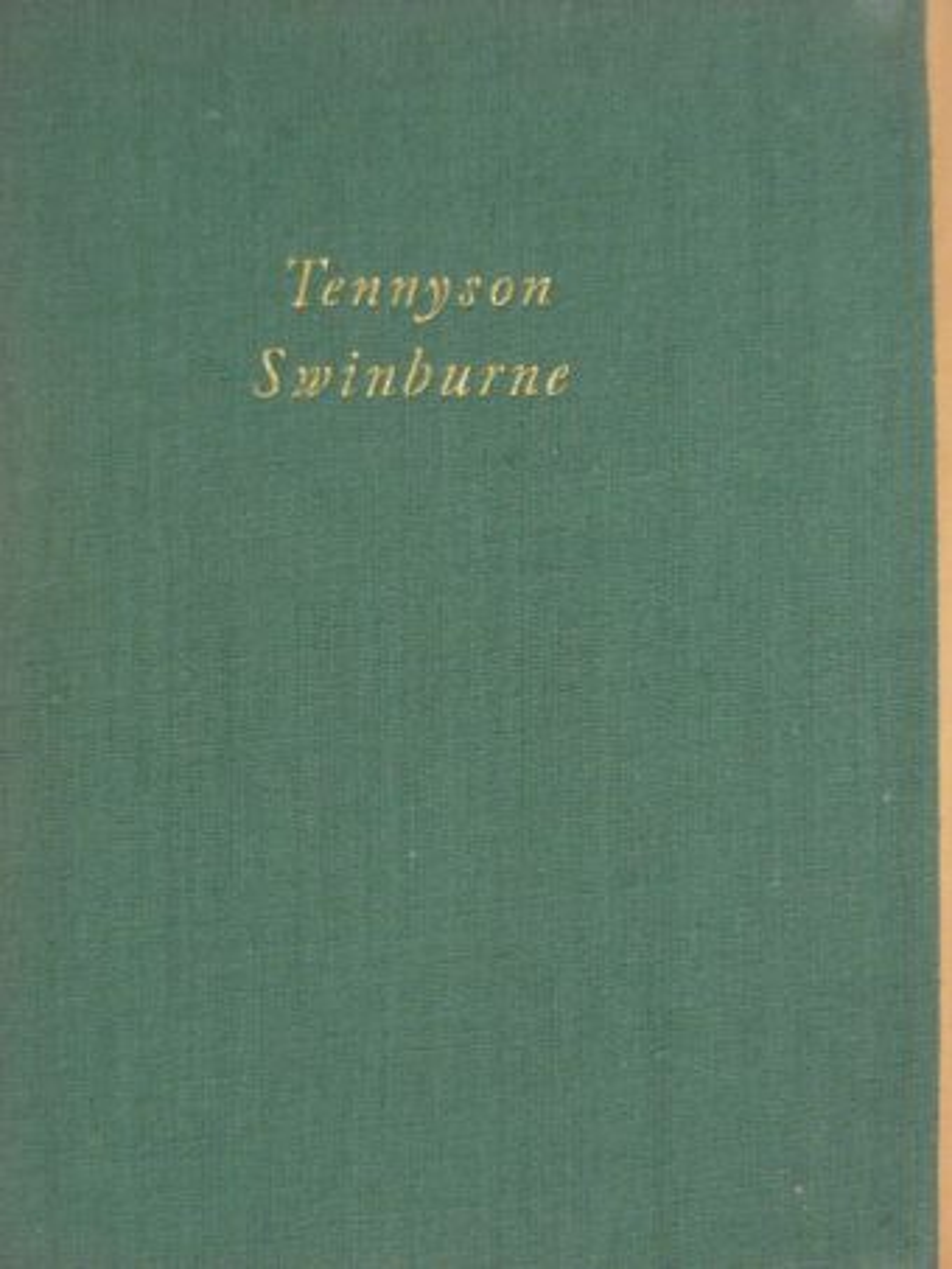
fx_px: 2895
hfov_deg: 18.7
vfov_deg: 24.7
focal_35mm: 79
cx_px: 476
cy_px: 634
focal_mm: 13.2
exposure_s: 1/11
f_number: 3.5
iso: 200
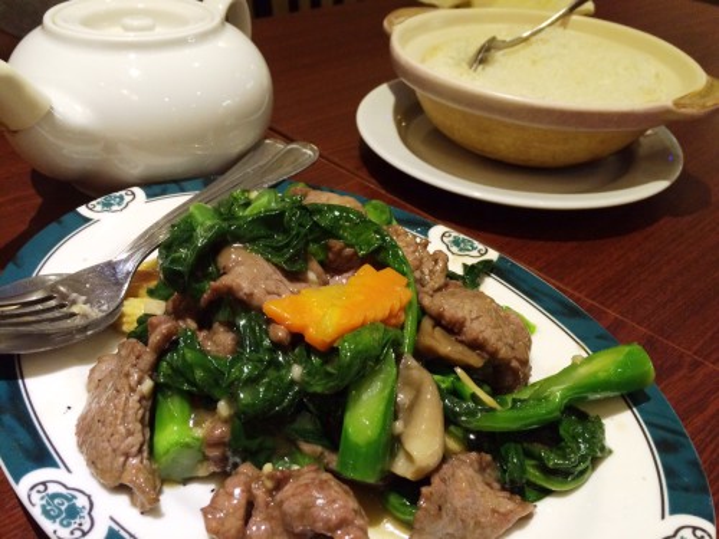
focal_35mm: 29
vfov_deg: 48.2
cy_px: 270
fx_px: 602
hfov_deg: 61.7
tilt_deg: -37.7
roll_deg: -4.3
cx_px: 360
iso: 320
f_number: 2.2
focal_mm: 4.15
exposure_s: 1/33
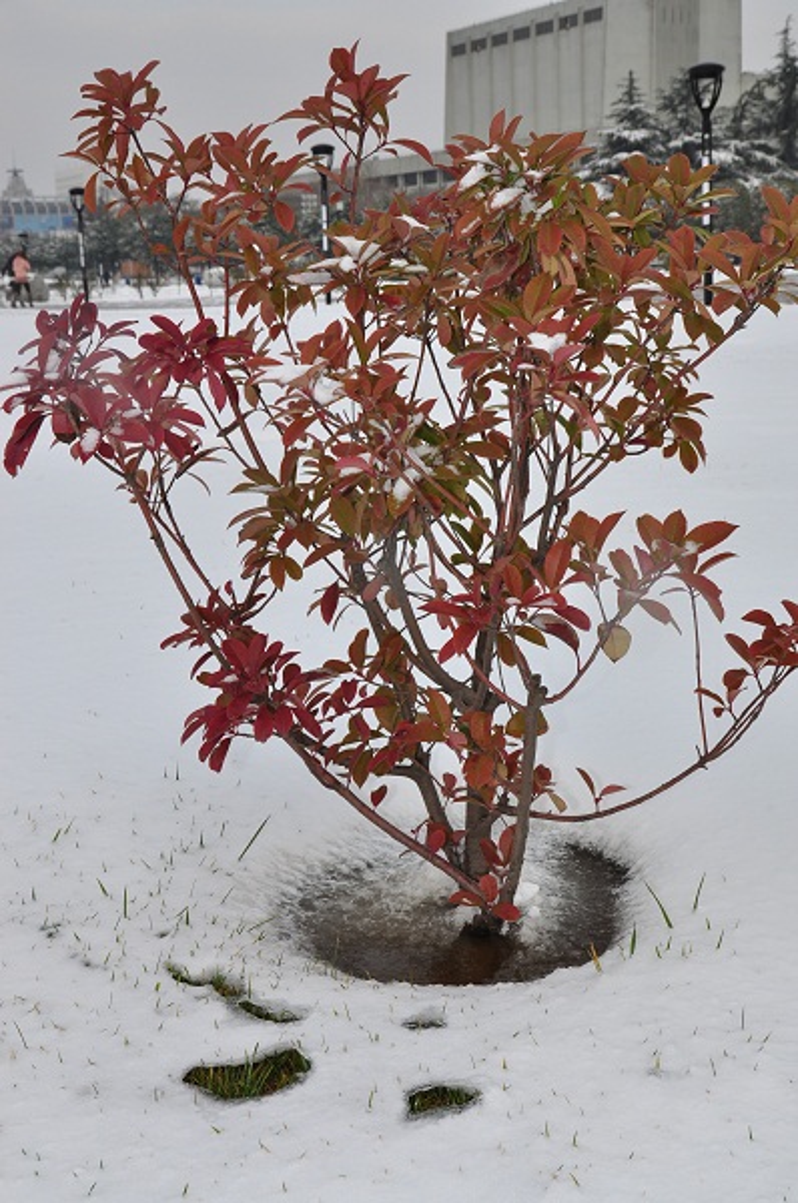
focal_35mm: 42
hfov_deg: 31.8
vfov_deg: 46.5
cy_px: 602
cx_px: 399
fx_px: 1401
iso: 200
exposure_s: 1/200
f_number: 8
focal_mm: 28
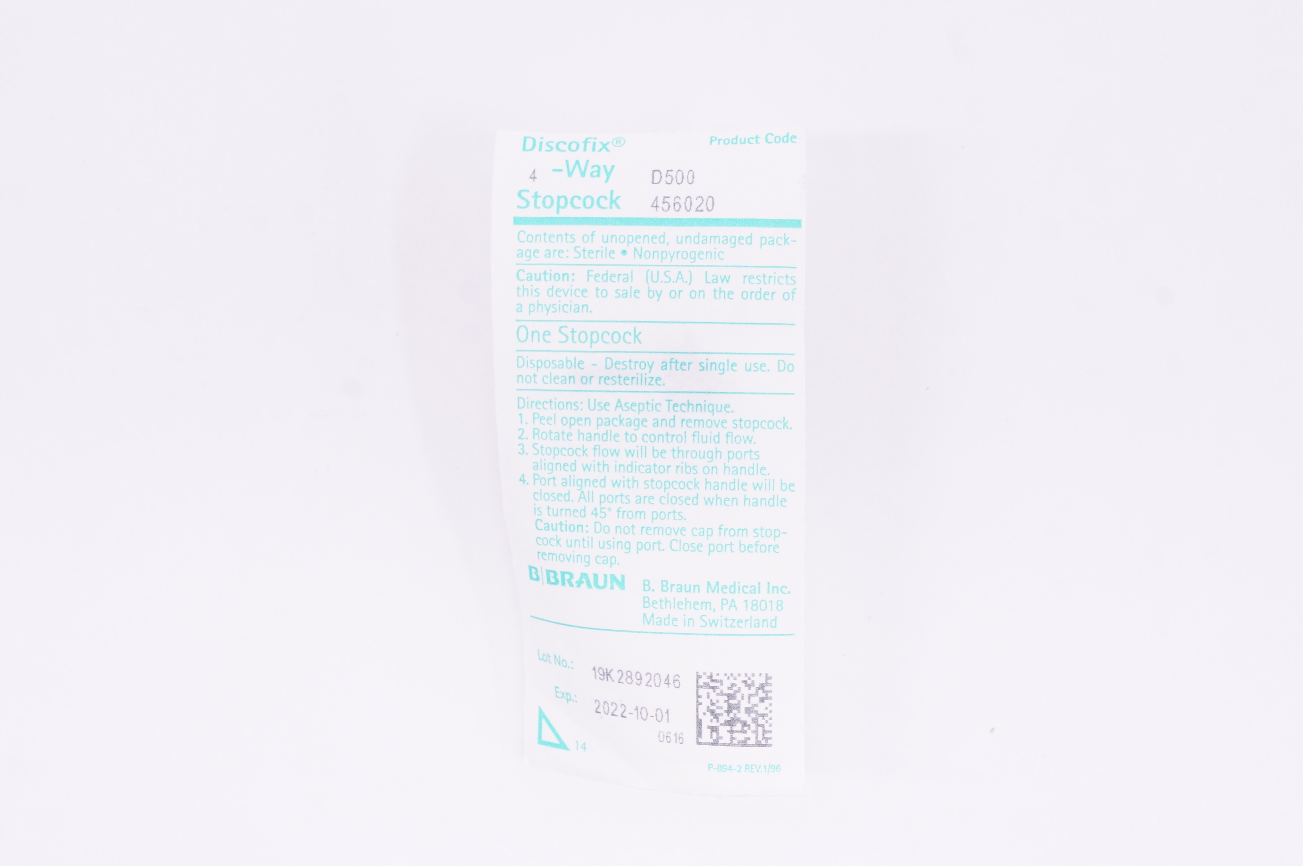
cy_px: 433
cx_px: 652
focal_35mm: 66
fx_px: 2386
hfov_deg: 30.5
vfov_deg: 20.6
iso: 400
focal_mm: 44
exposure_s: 1/20
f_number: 9
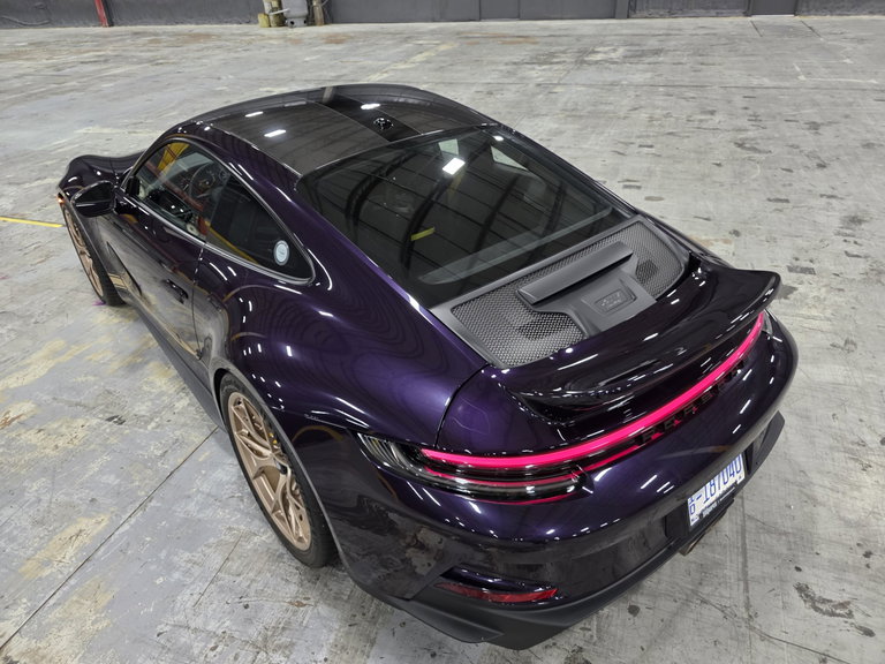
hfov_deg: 73.9
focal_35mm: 23
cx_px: 442
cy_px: 332
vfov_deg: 58.9
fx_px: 588
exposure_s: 1/120
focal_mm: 6.3
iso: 400
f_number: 1.7
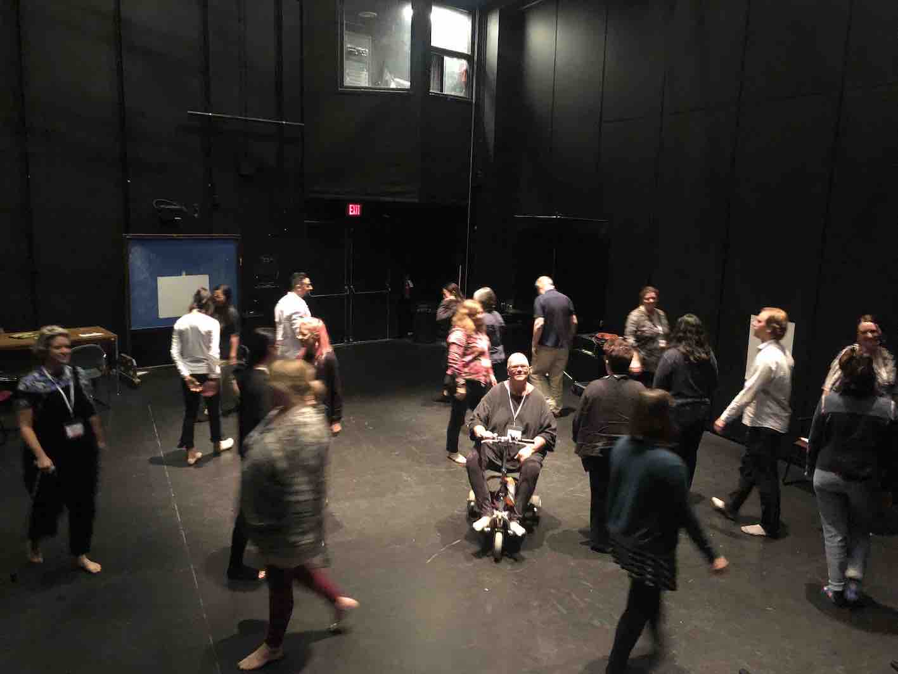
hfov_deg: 63.4
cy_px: 337
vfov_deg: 49.8
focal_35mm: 28
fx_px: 726
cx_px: 449
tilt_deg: -9.4
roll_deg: -1.9
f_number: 1.8
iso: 160
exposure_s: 1/4
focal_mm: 4
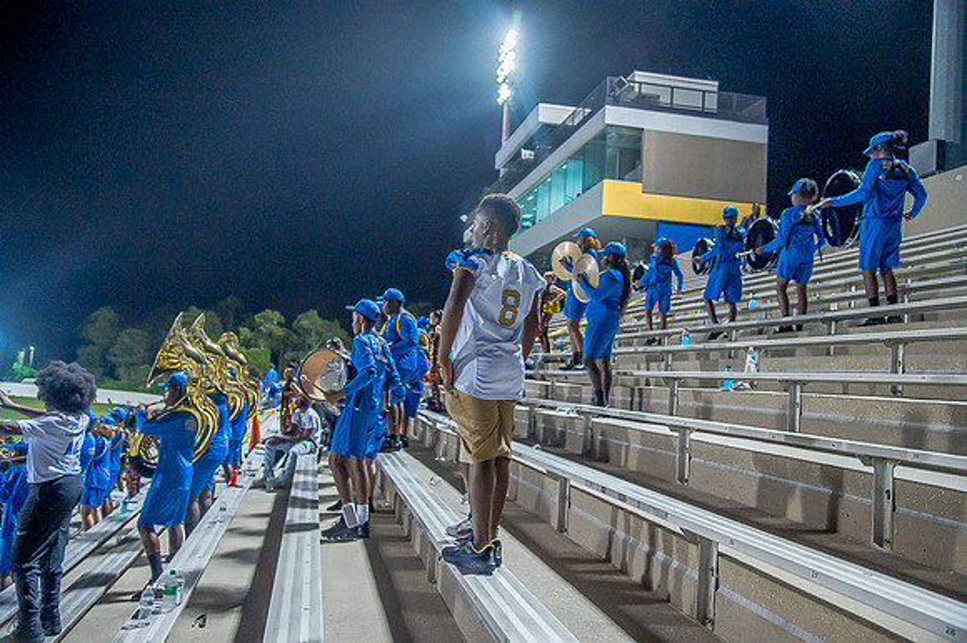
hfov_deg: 60.3
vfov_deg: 42.3
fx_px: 832
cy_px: 322
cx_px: 484
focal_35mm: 31
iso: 2000
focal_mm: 31
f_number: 4
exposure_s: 1/200
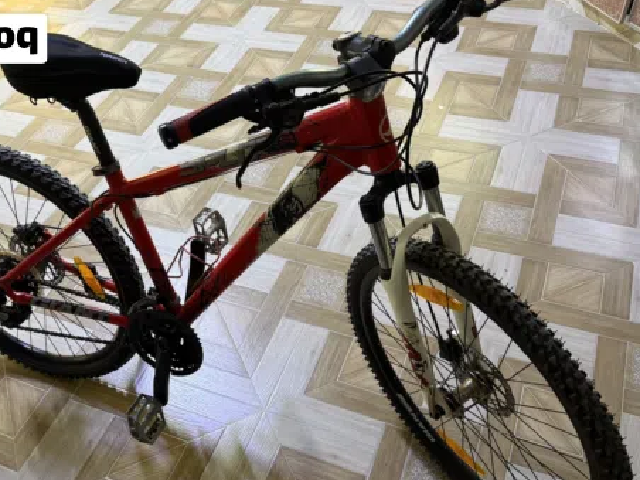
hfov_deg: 53.6
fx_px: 629
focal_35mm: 34
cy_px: 268
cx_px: 261
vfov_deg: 41.7
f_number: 1.78
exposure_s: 1/50
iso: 200
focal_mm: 6.76
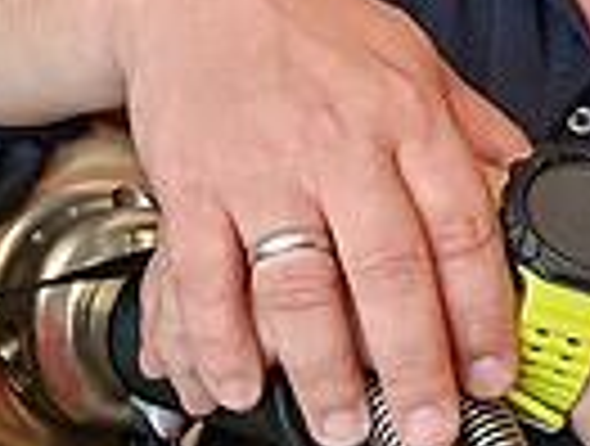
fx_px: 2393
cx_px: 257
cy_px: 122
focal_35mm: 140
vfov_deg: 10.6
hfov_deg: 14.1
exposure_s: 1/100
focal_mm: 6.4
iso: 500
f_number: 1.8
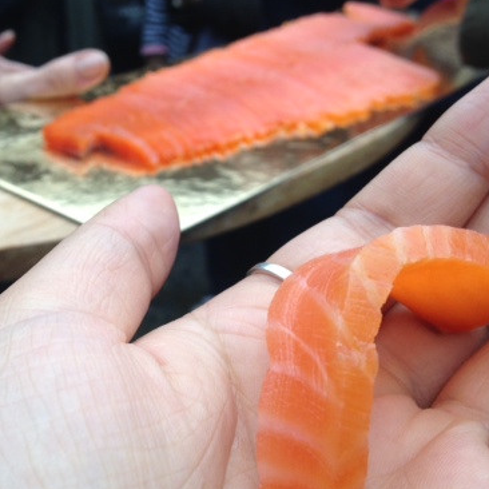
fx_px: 815
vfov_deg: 33.4
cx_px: 171
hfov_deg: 33.2
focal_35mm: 51
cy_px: 270
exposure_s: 1/60
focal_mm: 4.12
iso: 50
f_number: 2.4
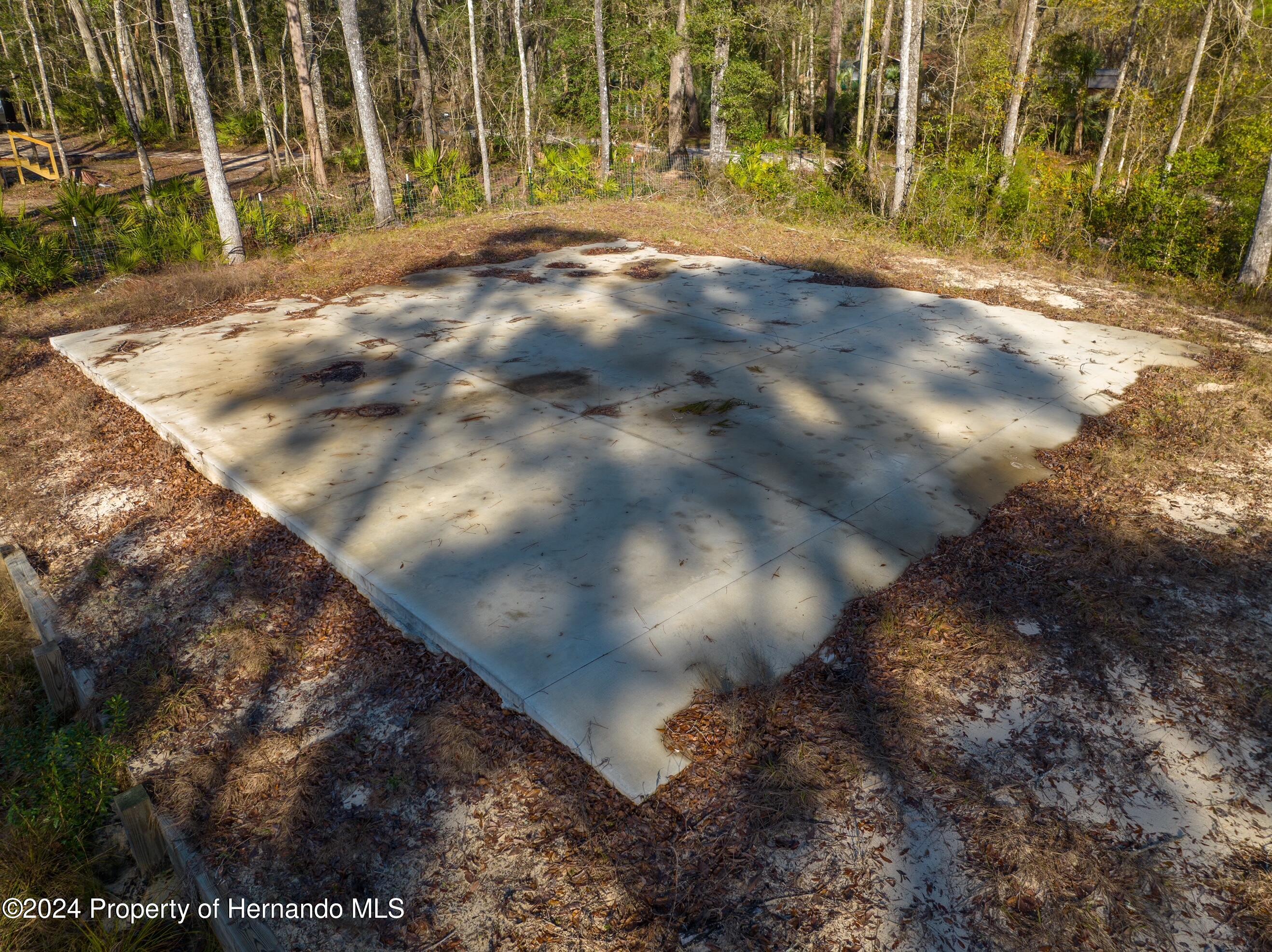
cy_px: 476
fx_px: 881
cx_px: 636
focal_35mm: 24
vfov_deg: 56.8
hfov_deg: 71.6
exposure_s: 1/80
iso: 100
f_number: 2.8
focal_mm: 12.29
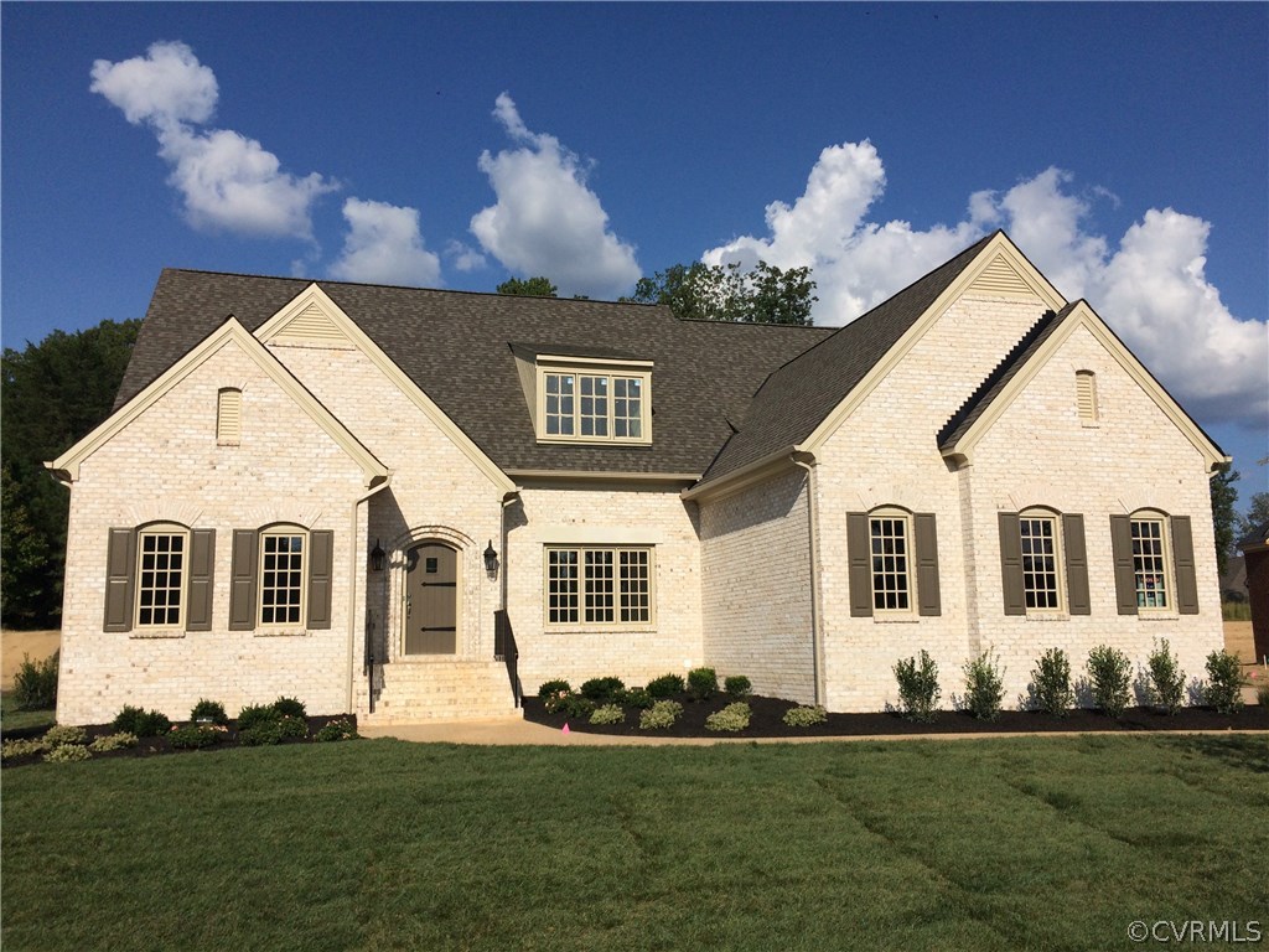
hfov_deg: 61.7
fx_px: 1063
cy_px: 476
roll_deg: +1.3
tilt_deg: +8.6
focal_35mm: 29
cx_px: 634
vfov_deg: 48.2
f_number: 2.2
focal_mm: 4.15
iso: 40
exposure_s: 1/5882
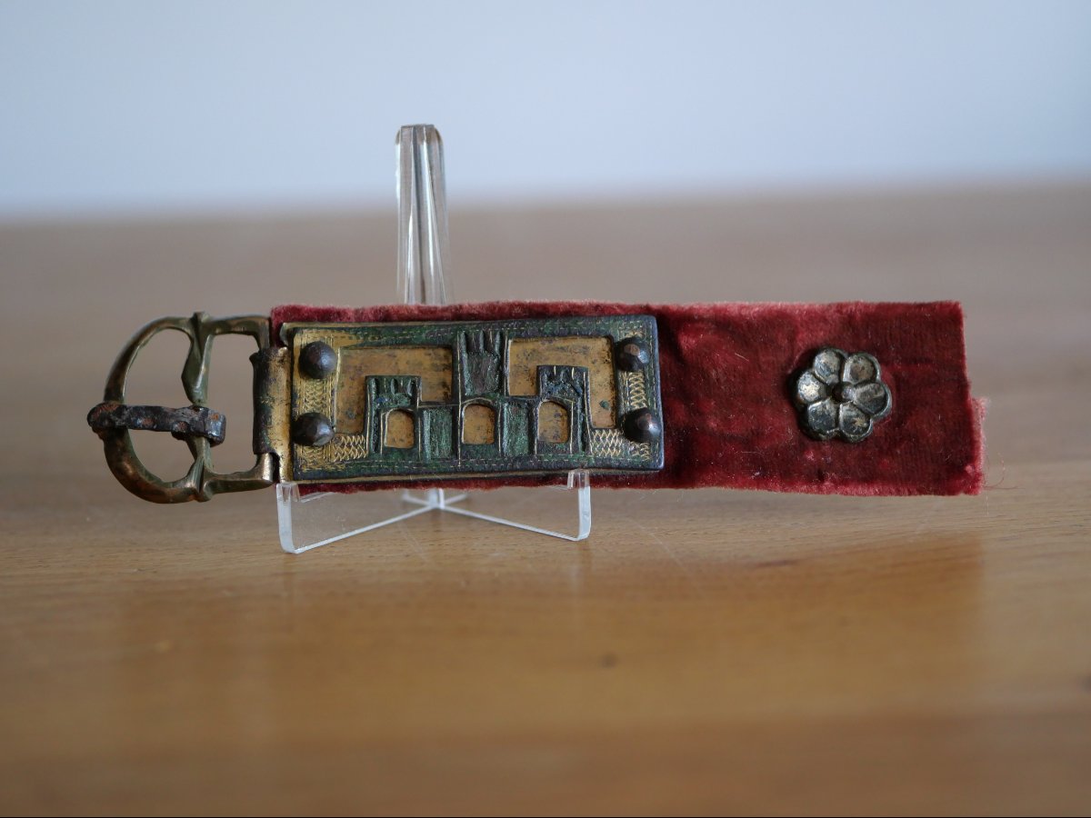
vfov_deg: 24.4
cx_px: 546
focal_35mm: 60
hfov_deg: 32.2
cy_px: 409
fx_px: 1891
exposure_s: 1/60
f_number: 2.8
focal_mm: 30
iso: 1000
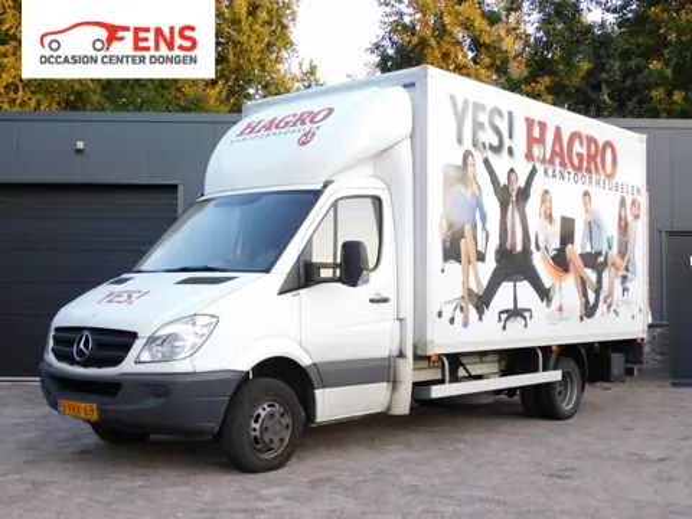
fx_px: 900
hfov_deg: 42.1
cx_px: 346
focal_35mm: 45
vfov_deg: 32.2
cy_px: 260
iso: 125
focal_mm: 8.1
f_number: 4
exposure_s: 1/50
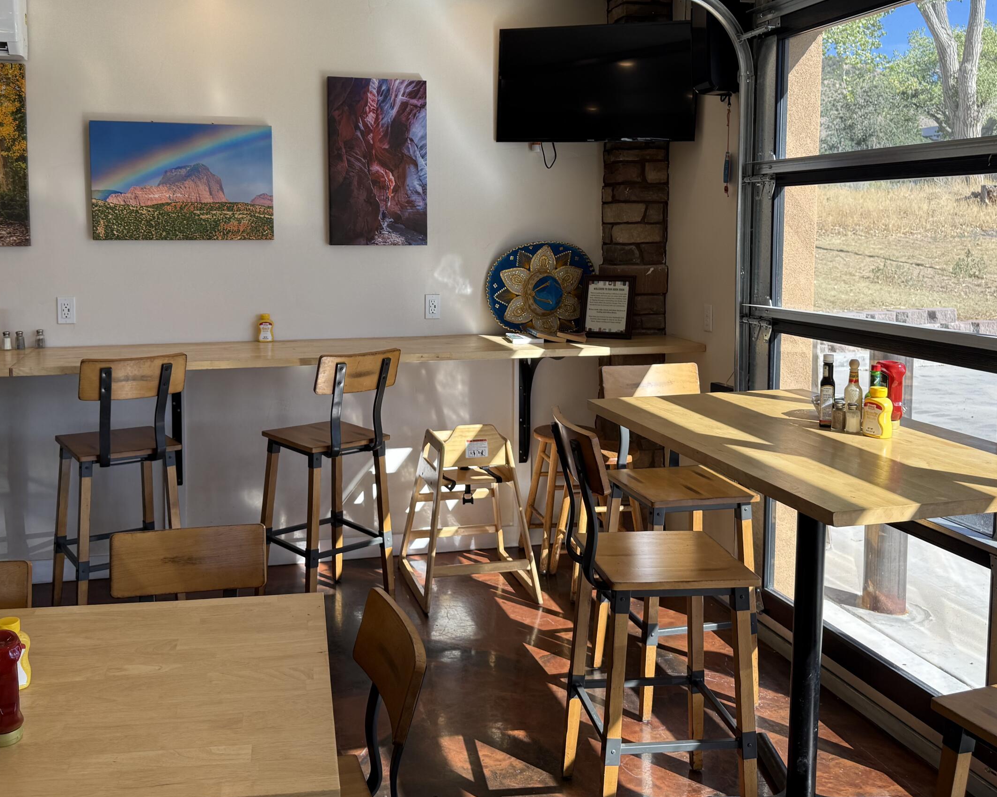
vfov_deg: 44.3
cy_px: 309
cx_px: 440
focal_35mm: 33
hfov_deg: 54.1
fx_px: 974
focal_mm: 6.76
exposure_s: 1/1211
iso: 100
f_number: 1.78
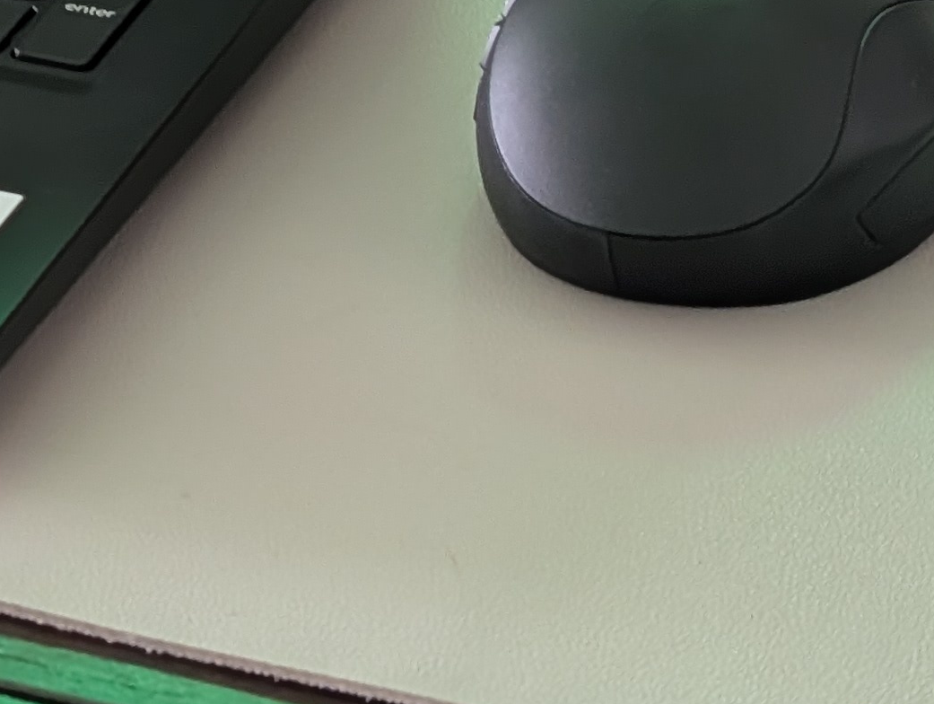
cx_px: -625
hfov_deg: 9.9
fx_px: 5188
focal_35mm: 192
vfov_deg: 7.5
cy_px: -595
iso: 90
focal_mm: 6.9
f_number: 1.68
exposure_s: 1/23.9
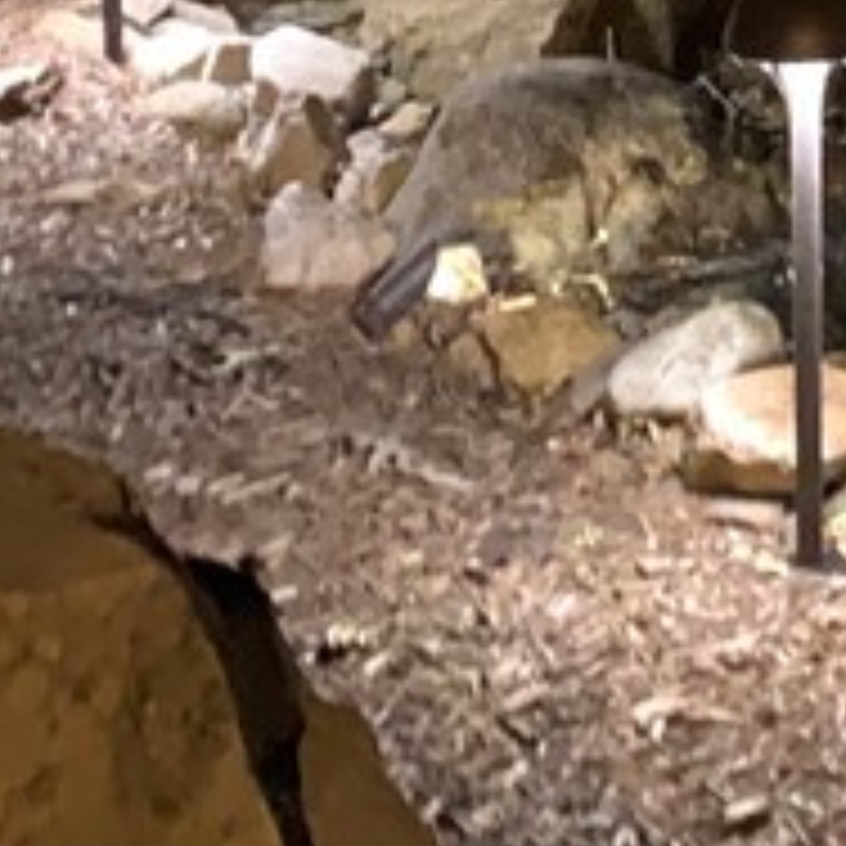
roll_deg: +1.7
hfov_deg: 12.7
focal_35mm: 125
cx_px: 1503
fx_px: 3456
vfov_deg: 12.4
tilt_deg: -3.7
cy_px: -824
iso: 800
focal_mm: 4.25
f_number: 1.8
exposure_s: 1/4
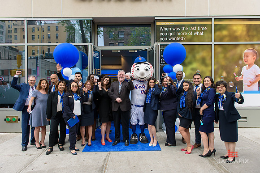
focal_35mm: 24
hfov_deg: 73.7
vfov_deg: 53.2
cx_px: 130
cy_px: 86
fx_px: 173
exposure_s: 1/250
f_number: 5
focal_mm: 24
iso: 200
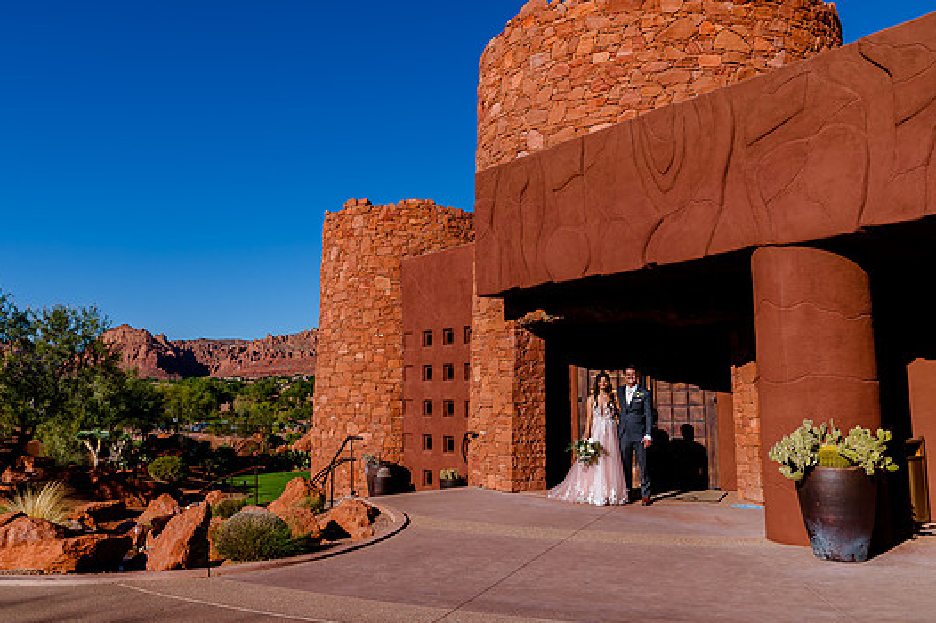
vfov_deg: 42.3
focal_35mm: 31
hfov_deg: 60.3
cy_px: 297
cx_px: 435
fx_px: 805
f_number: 8
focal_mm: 28
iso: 200
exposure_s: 1/640
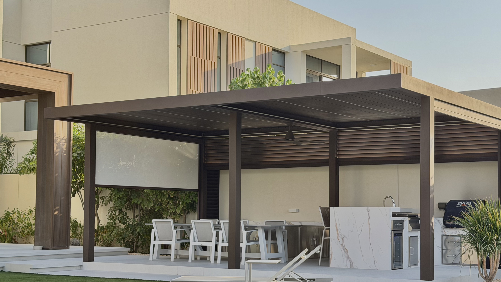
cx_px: 268
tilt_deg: +1.8
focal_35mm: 58
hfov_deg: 36.0
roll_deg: +0.0
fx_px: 770
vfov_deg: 20.7
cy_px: 182
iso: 100
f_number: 1.78
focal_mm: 6.76
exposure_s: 1/747
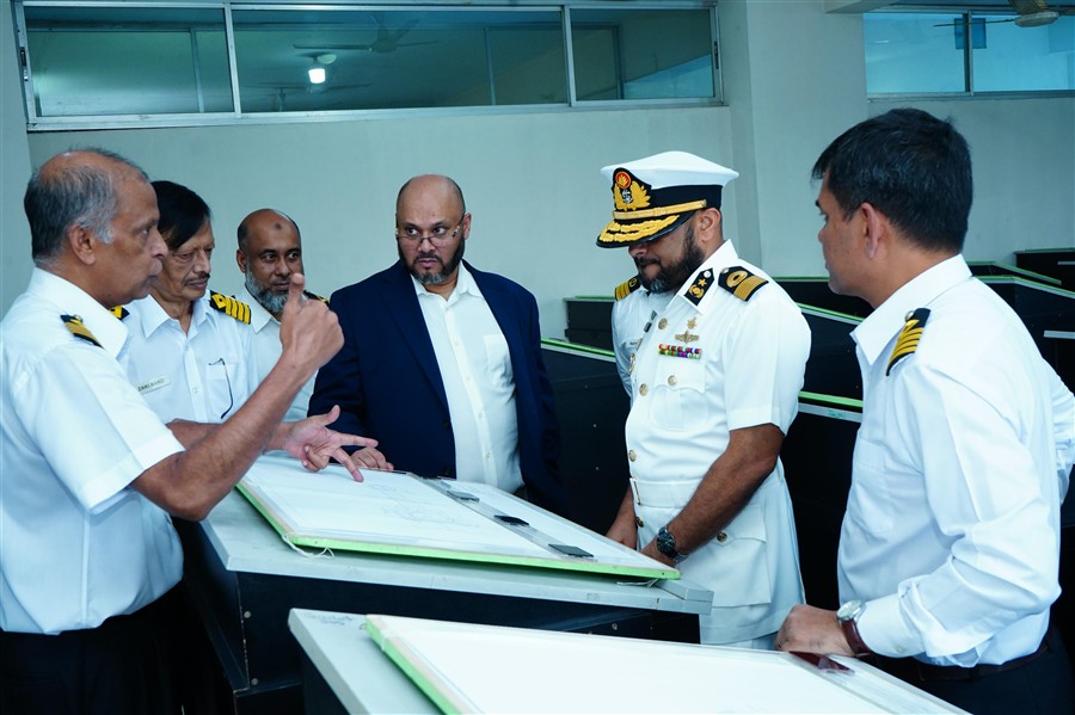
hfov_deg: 51.9
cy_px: 358
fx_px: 1104
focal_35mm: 37
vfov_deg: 35.9
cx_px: 538
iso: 2000
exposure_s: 1/100
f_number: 9
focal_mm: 37
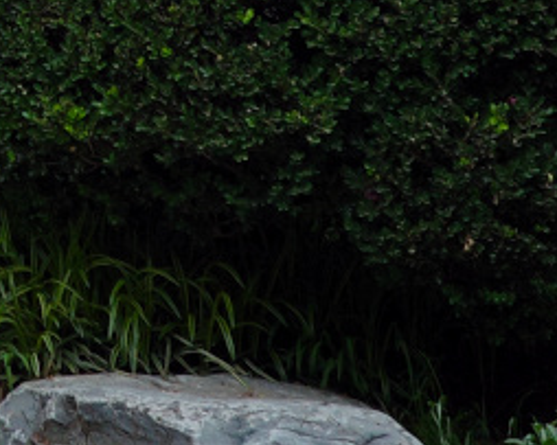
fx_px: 4680
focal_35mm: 284
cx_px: -820
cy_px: -923
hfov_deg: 6.5
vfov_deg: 5.1
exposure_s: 1/320
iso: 200
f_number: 4.5
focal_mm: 26
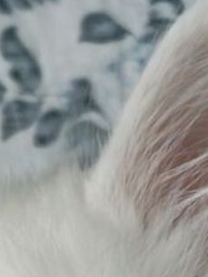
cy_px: 467
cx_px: 41
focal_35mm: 466
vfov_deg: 4.2
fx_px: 3731
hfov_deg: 3.2
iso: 658
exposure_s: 1/100
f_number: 1.9
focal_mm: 6.12
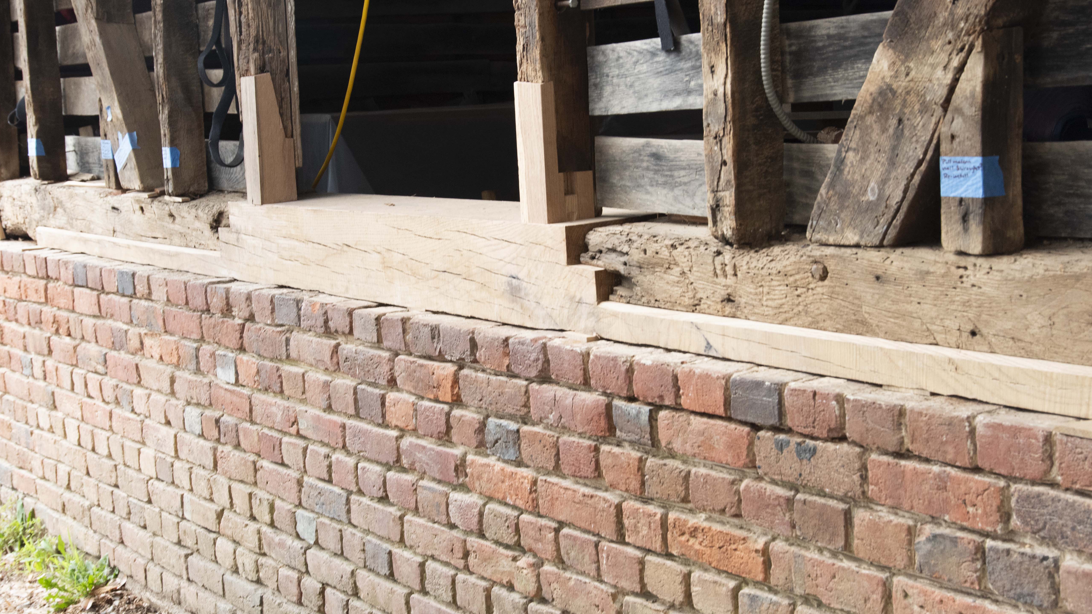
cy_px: 283
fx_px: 1824
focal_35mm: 63
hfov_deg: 33.3
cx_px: 568
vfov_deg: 19.1
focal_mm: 42
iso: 1000
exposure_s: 1/90
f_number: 8
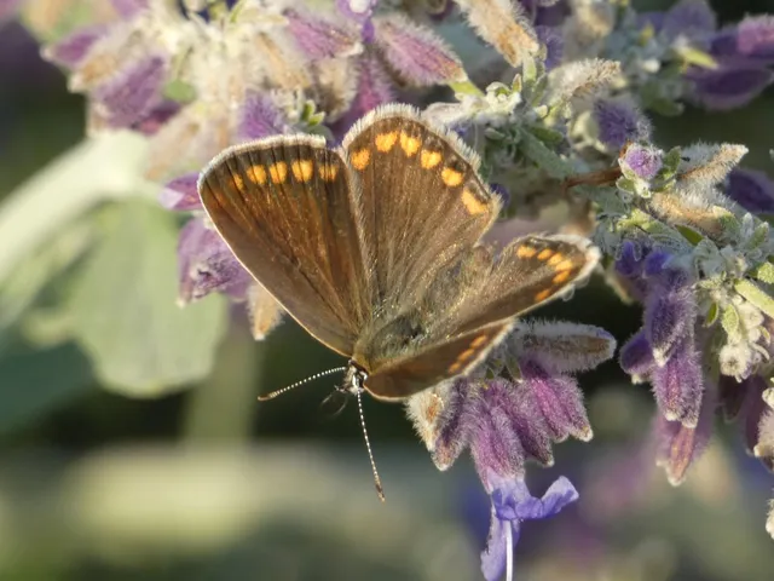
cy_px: 290
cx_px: 387
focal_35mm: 500
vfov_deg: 3.0
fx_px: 11180
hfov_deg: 4.0
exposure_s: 1/100
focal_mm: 89.5
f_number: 5.6
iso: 125
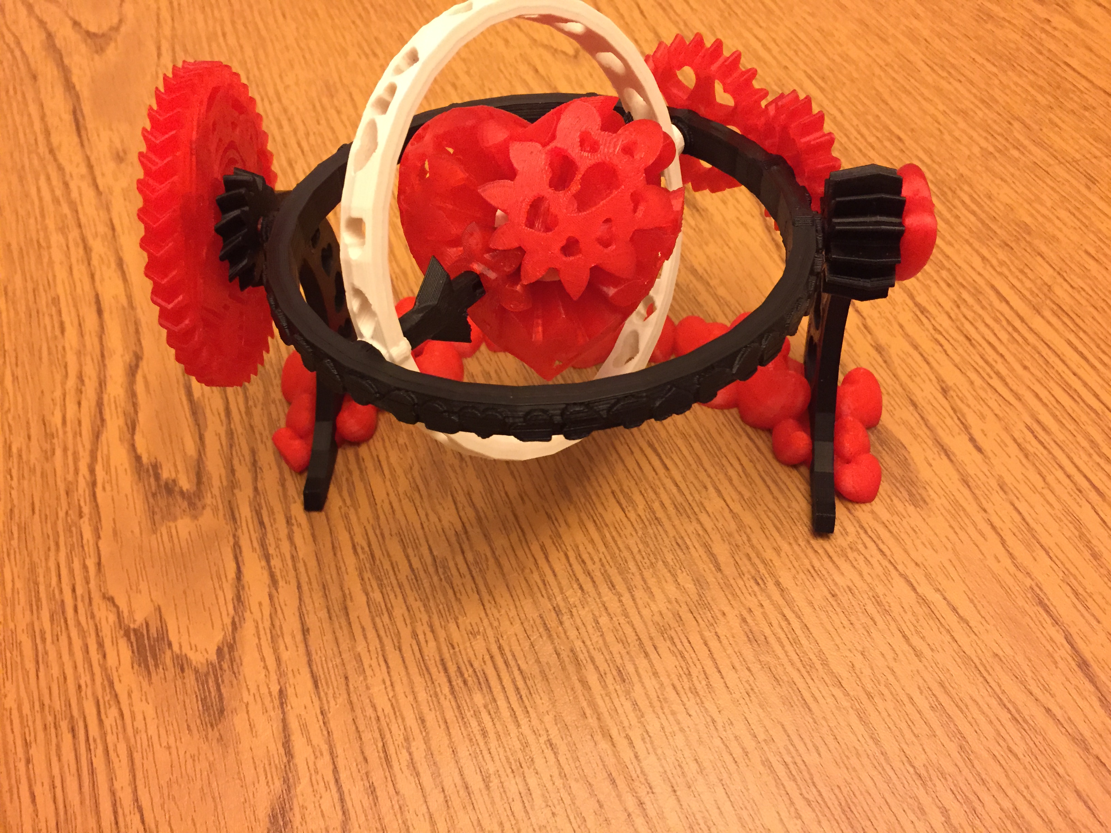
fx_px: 931
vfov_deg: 48.2
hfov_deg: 61.7
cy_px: 416
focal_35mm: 29
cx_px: 556
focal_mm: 4.15
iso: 250
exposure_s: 1/30
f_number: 2.2
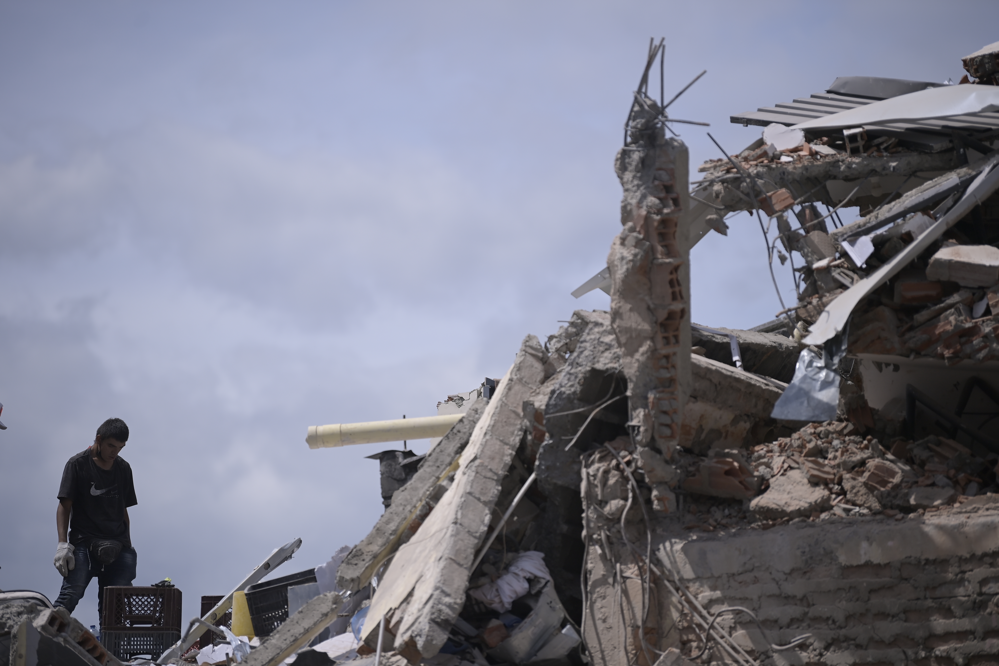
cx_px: 500
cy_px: 333
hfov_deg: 12.5
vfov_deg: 8.3
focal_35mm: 165
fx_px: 4578
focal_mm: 165
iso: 160
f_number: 2.8
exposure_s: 1/5000
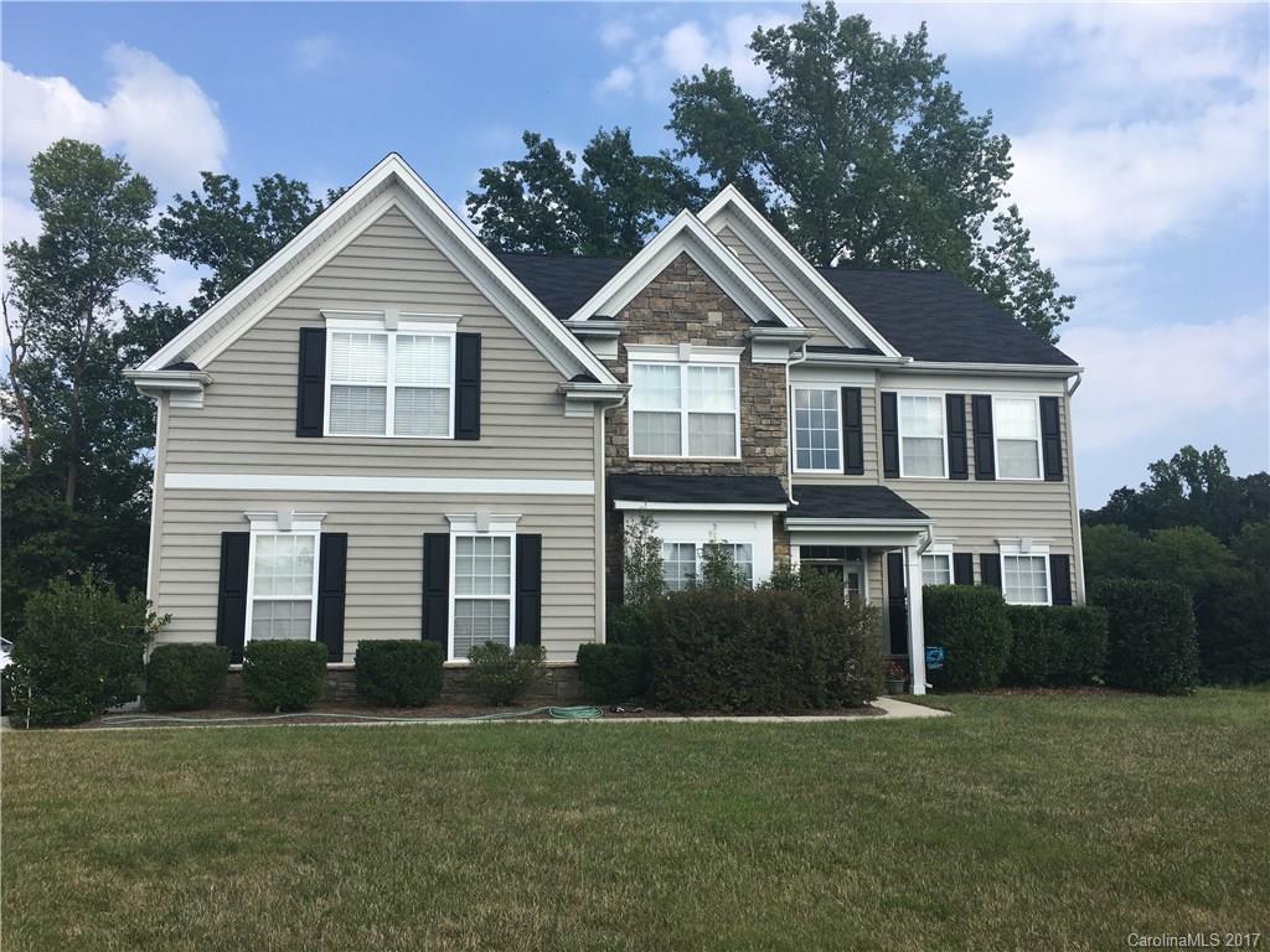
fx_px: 1064
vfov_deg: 48.2
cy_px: 476
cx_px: 635
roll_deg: +0.8
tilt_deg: +8.8
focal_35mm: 29
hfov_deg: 61.7
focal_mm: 4.15
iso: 25
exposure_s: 1/1282
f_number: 2.2
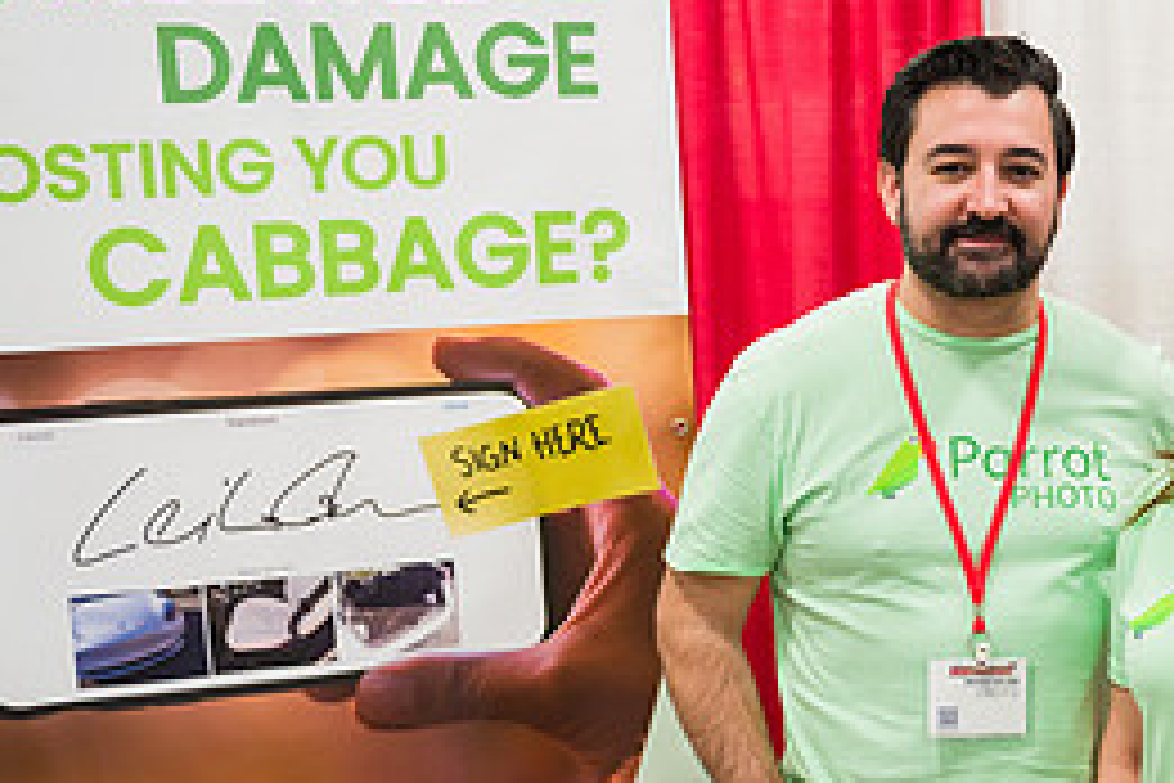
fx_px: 2315
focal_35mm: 71
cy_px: 576
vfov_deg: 19.1
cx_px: 1089
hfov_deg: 27.3
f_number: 3.2
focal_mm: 32
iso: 3200
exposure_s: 1/400
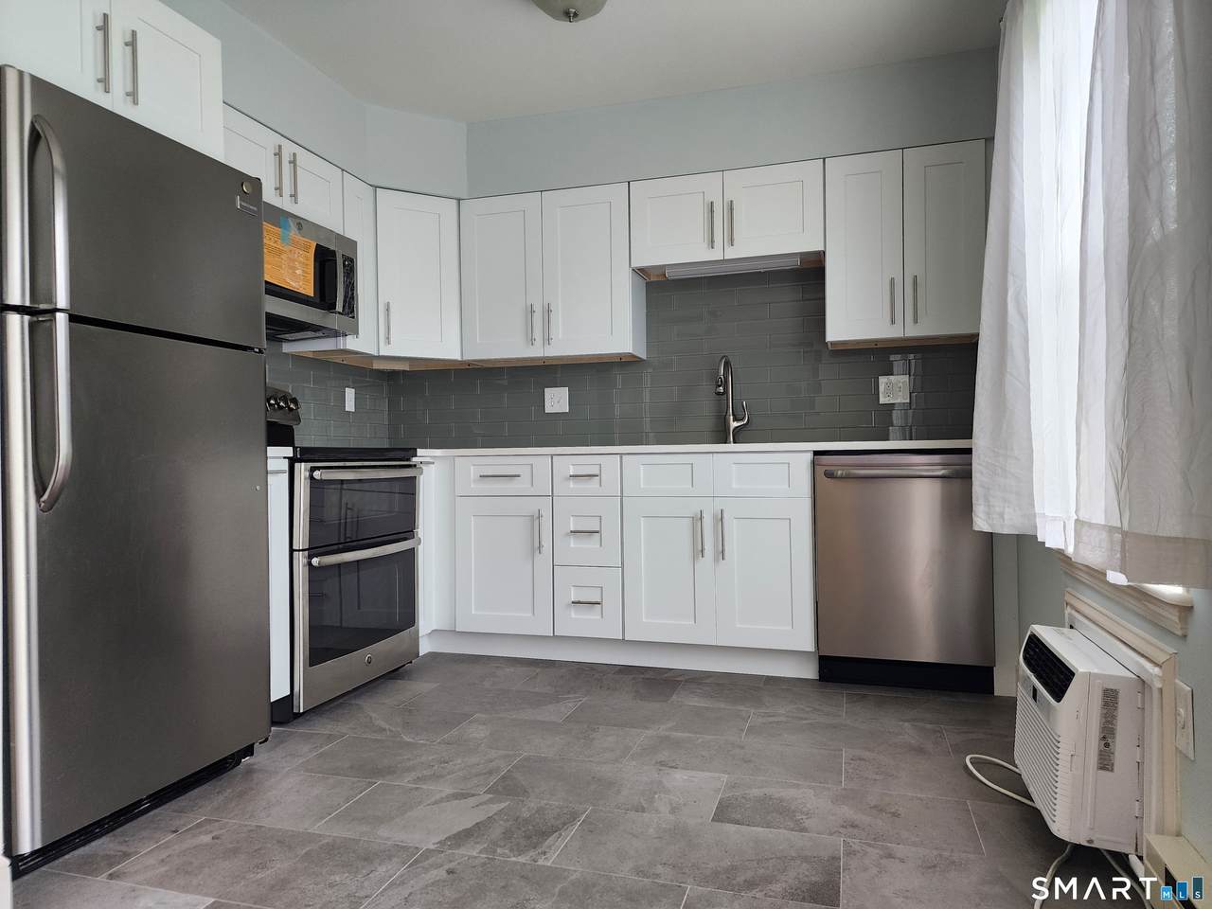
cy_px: 454
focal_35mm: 23
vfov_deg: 58.9
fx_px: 805
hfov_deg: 73.9
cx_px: 606
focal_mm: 6.4
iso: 160
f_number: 1.8
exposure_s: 1/120
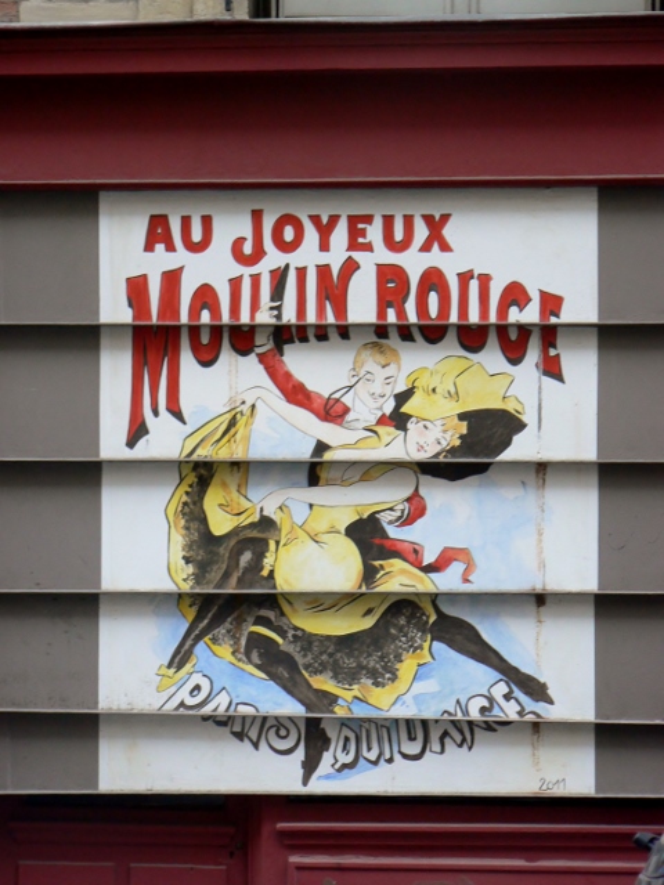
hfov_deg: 12.0
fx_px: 3171
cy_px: 442
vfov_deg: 15.9
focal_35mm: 124
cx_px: 332
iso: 160
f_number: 3.2
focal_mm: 20.7
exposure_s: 1/30
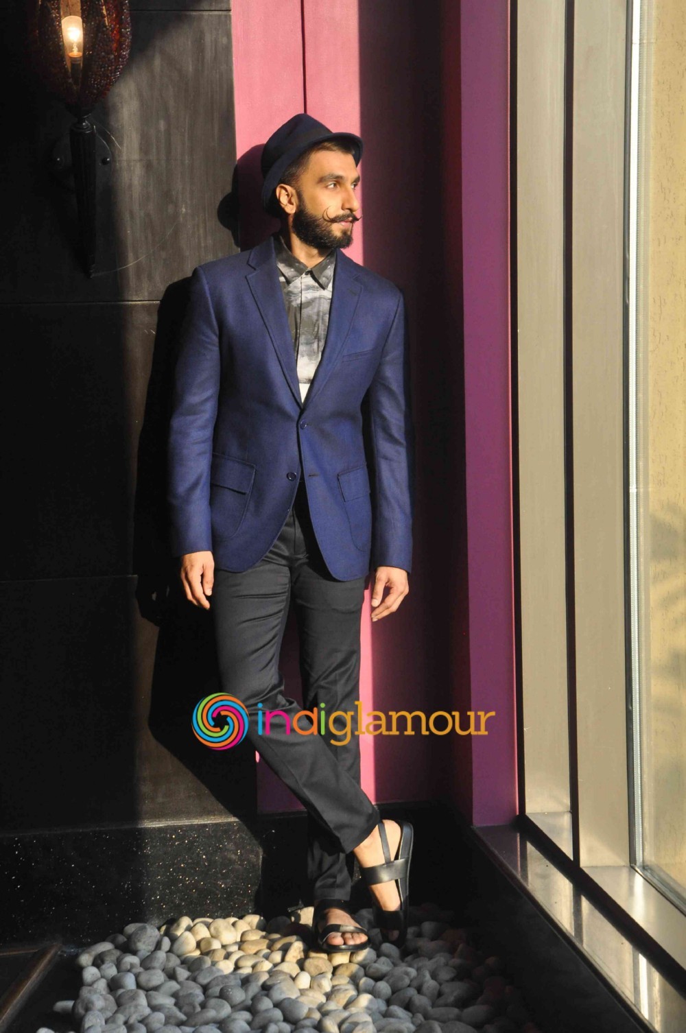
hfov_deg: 15.7
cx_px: 343
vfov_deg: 23.4
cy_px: 516
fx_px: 2493
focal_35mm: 87
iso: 1000
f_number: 10
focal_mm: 58
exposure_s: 1/125
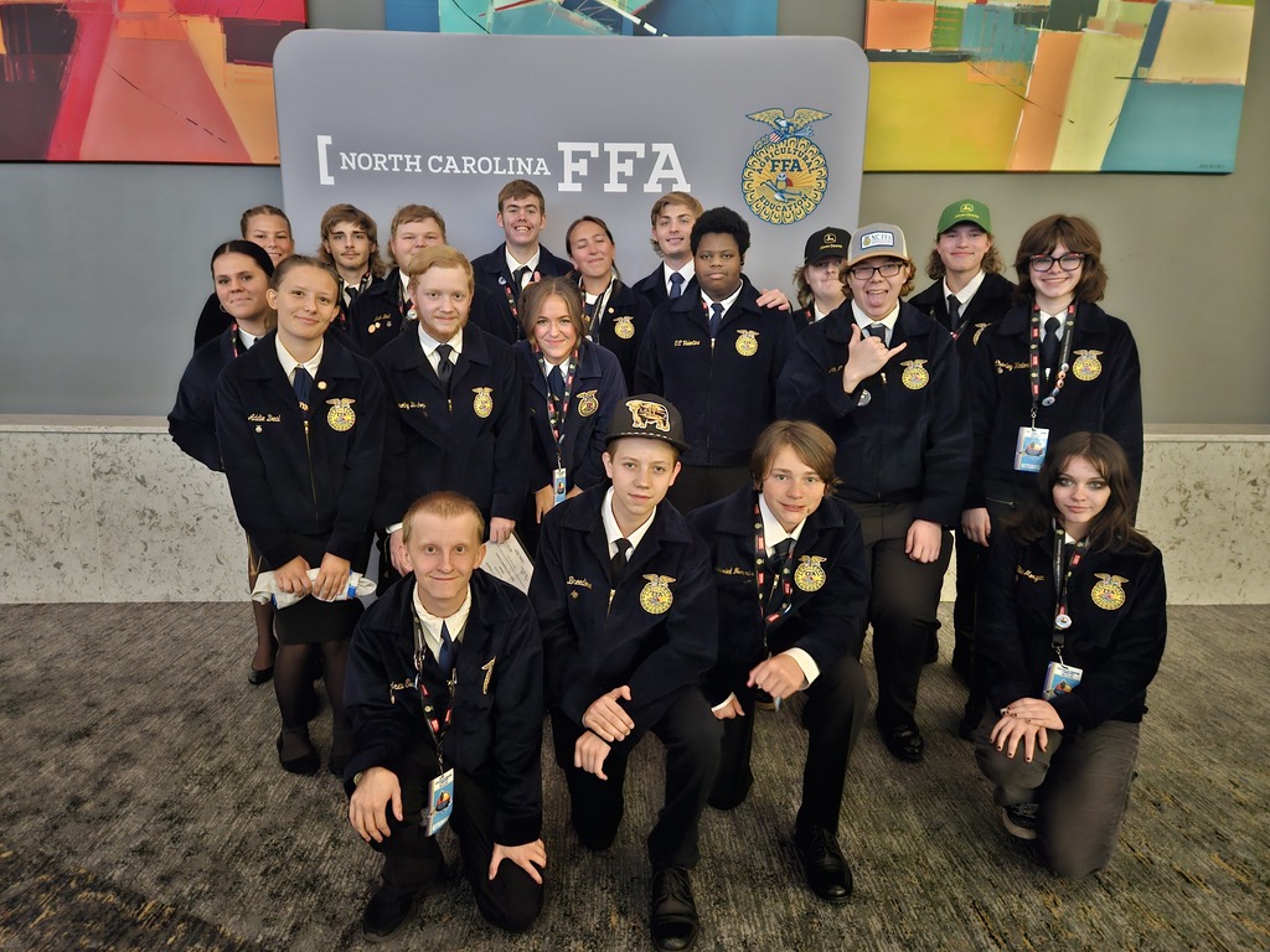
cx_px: 635
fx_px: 844
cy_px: 476
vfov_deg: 58.9
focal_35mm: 23
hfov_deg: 73.9
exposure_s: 1/15
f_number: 1.8
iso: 1000
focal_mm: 5.4
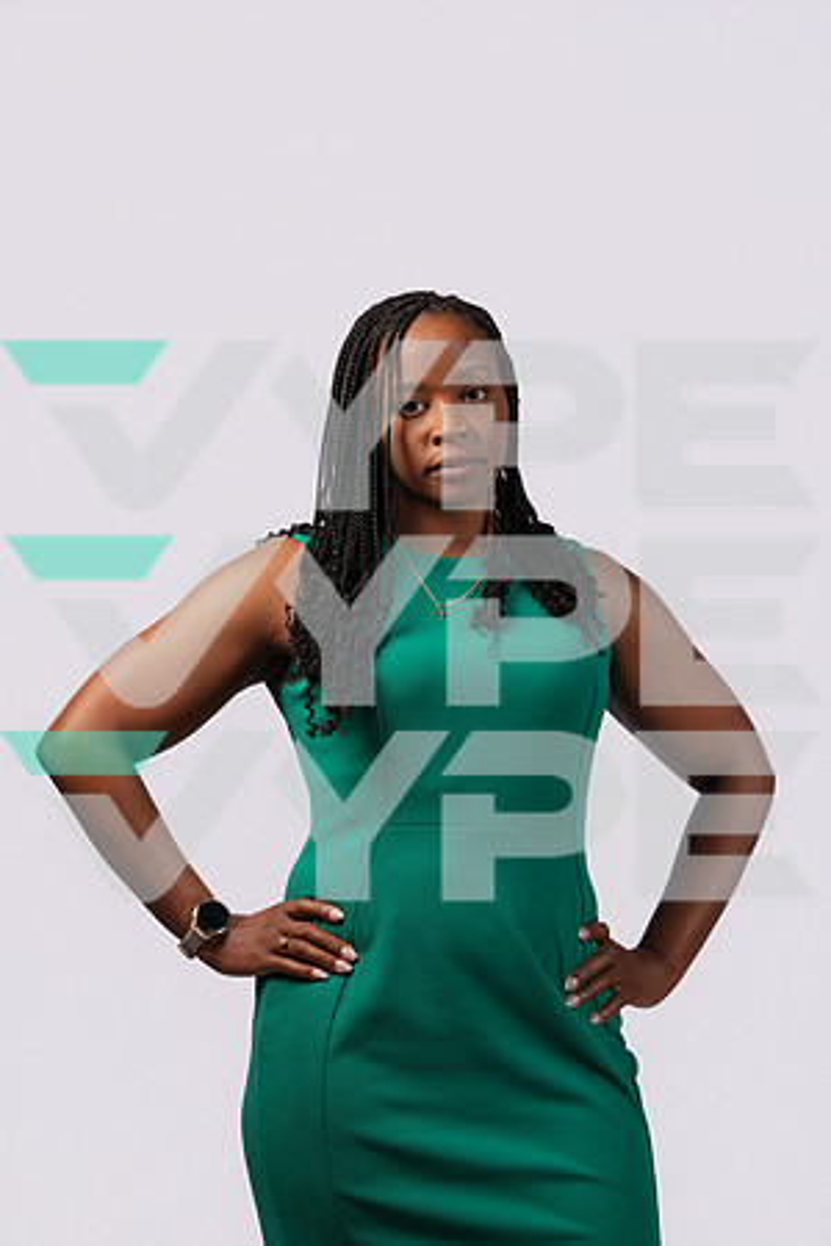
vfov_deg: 16.7
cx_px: 416
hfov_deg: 11.1
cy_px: 623
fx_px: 4259
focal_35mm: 123
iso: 160
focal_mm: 123
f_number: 11
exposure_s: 1/125
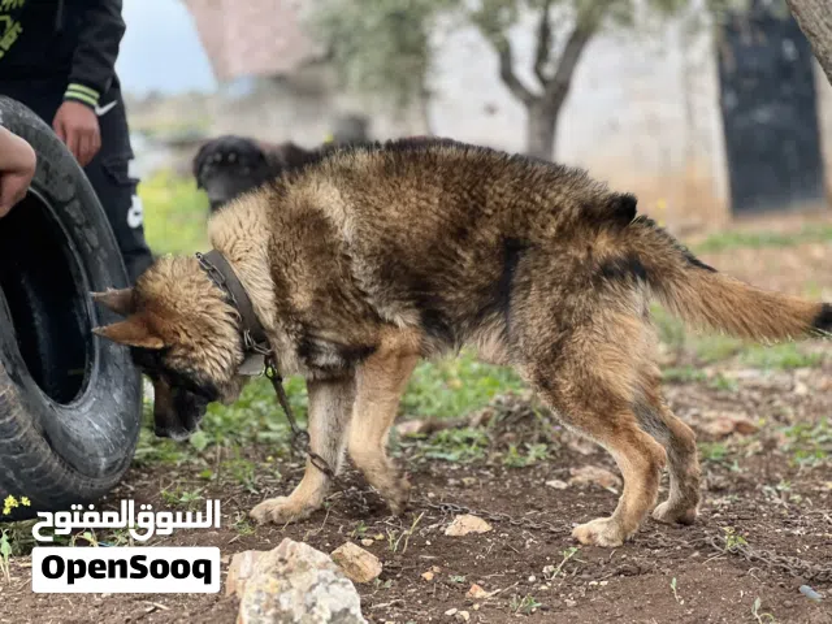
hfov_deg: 25.3
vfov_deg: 19.1
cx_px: 416
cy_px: 312
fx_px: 1851
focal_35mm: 77
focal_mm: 9
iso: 200
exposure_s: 1/121
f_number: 2.8
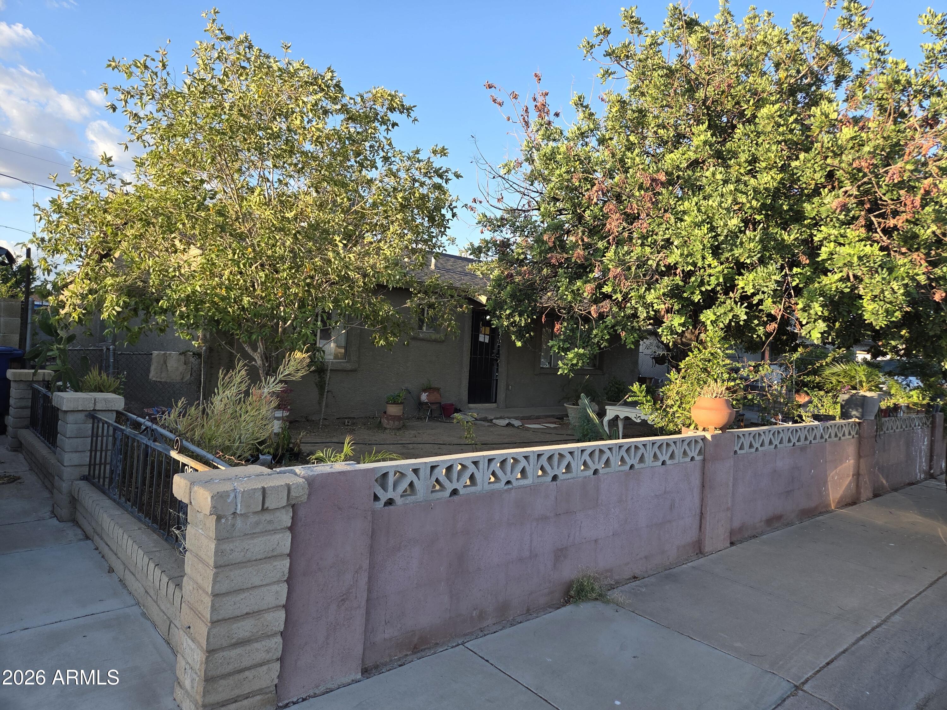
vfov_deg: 58.9
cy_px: 355
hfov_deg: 73.9
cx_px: 474
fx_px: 629
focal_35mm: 23
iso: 80
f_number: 1.8
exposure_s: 1/970
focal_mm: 5.4
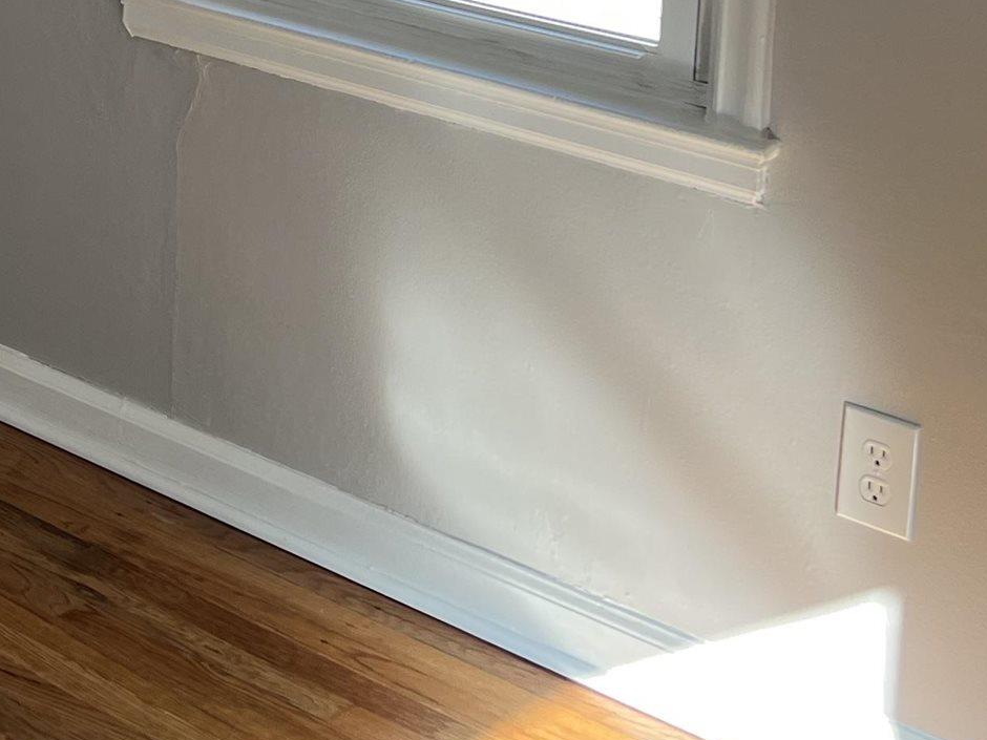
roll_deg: +0.4
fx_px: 2424
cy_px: -203
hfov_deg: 21.7
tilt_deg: -8.3
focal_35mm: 85
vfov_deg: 16.5
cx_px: -118
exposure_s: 1/164
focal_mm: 5.7
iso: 40
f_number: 1.5
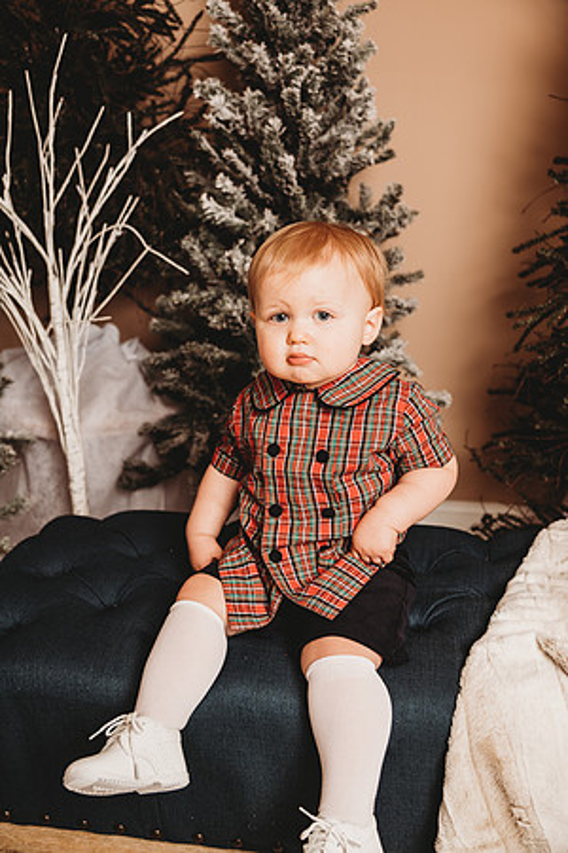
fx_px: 899
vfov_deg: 50.7
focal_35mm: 38
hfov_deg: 35.1
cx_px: 284
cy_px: 426
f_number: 4
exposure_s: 1/160
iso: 100
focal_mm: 38
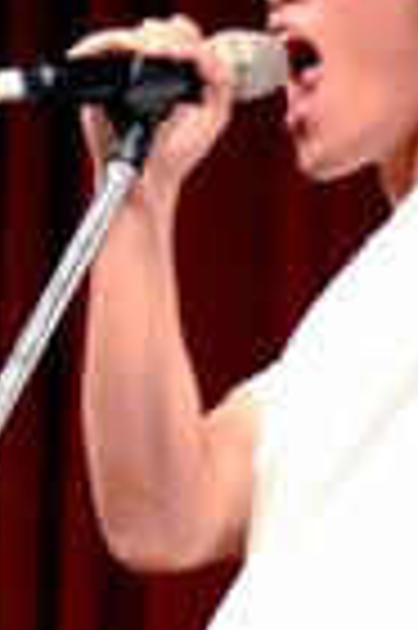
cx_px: 281
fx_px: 3806
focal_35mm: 218
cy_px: 500
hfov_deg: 6.3
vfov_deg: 9.4
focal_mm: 34
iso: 3200
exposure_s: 1/100
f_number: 4.2
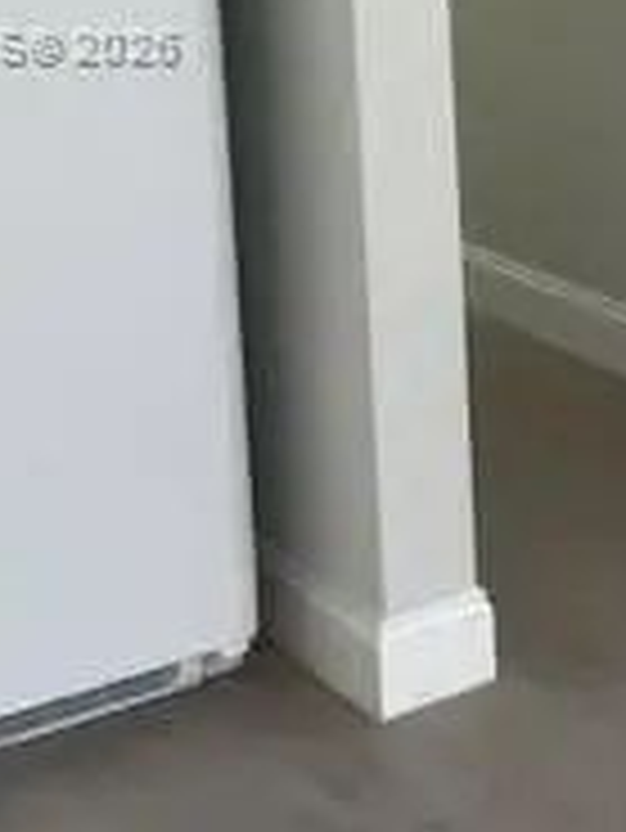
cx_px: 1000
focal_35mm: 90
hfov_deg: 15.0
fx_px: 2168
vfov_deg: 21.2
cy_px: 45
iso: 80
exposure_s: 1/121
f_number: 1.6
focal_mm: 4.2
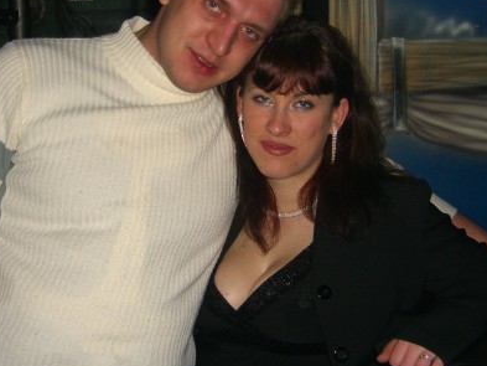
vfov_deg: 25.1
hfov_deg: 33.2
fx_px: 816
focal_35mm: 58
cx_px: 216
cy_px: 128
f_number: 2.8
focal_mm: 7.9
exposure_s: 1/60
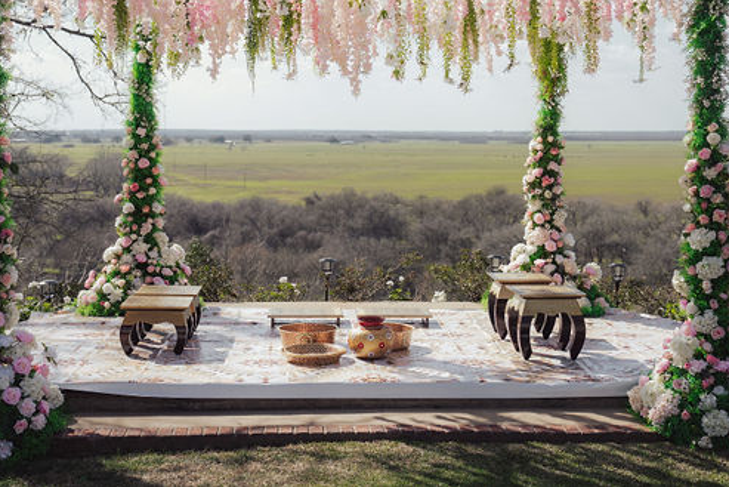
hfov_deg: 35.6
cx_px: 342
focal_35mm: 56
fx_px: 1134
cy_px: 172
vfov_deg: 24.1
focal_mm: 43
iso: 160
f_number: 4
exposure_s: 1/800
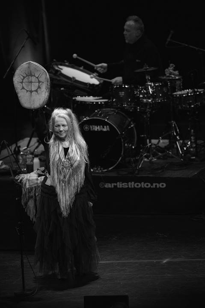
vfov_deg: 6.9
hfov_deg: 4.6
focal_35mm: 300
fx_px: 2566
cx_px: 102
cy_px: 154
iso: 2500
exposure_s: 1/800
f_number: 2.8
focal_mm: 300
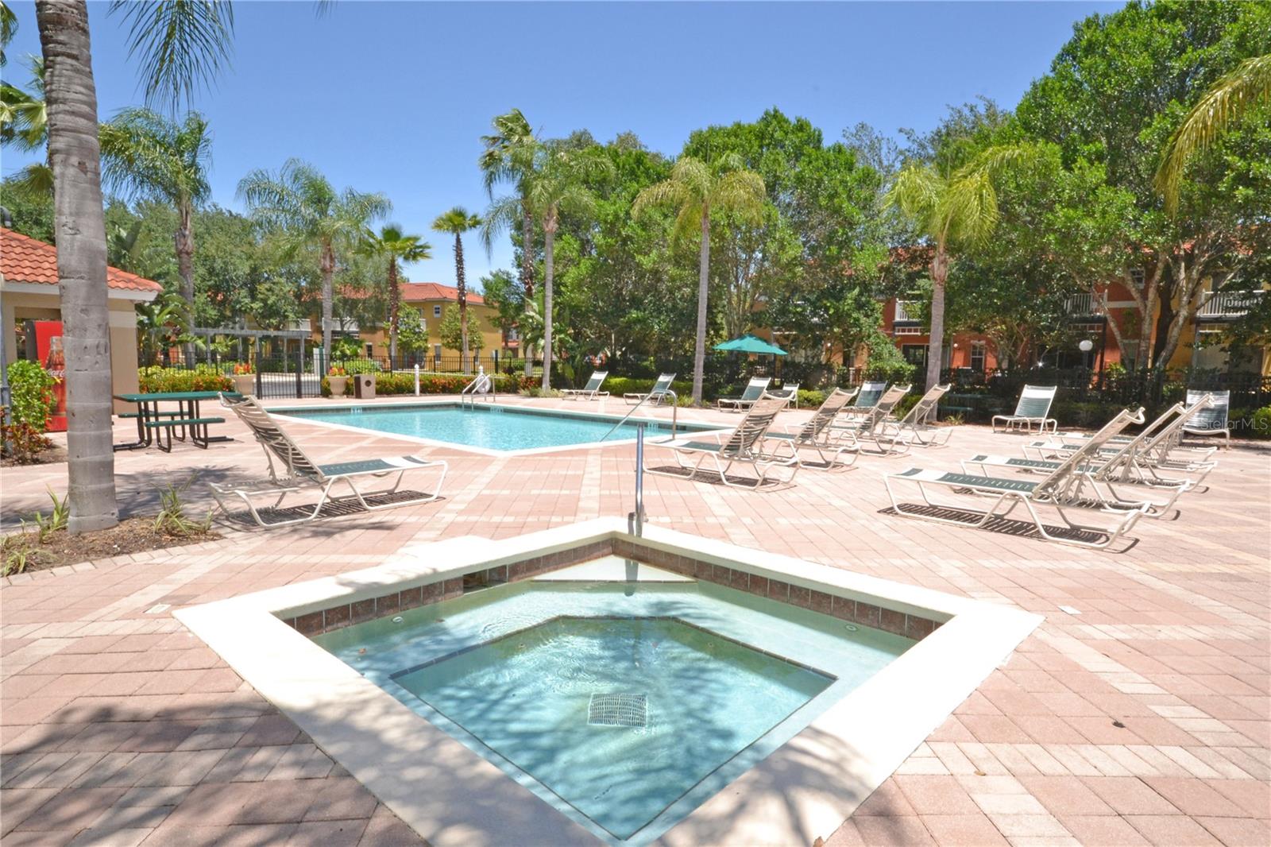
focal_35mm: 20
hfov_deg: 85.4
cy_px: 424
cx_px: 636
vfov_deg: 63.2
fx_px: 688
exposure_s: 1/200
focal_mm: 13
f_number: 25
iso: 800
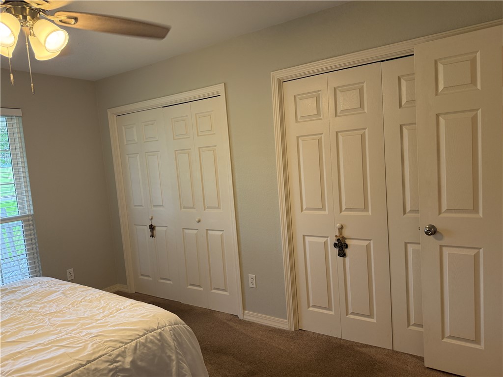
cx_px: 252
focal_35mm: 24
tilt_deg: -3.9
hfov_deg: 71.6
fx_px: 349
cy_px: 188
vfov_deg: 56.8
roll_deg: +4.5
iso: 160
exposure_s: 1/120
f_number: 1.78
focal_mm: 6.76
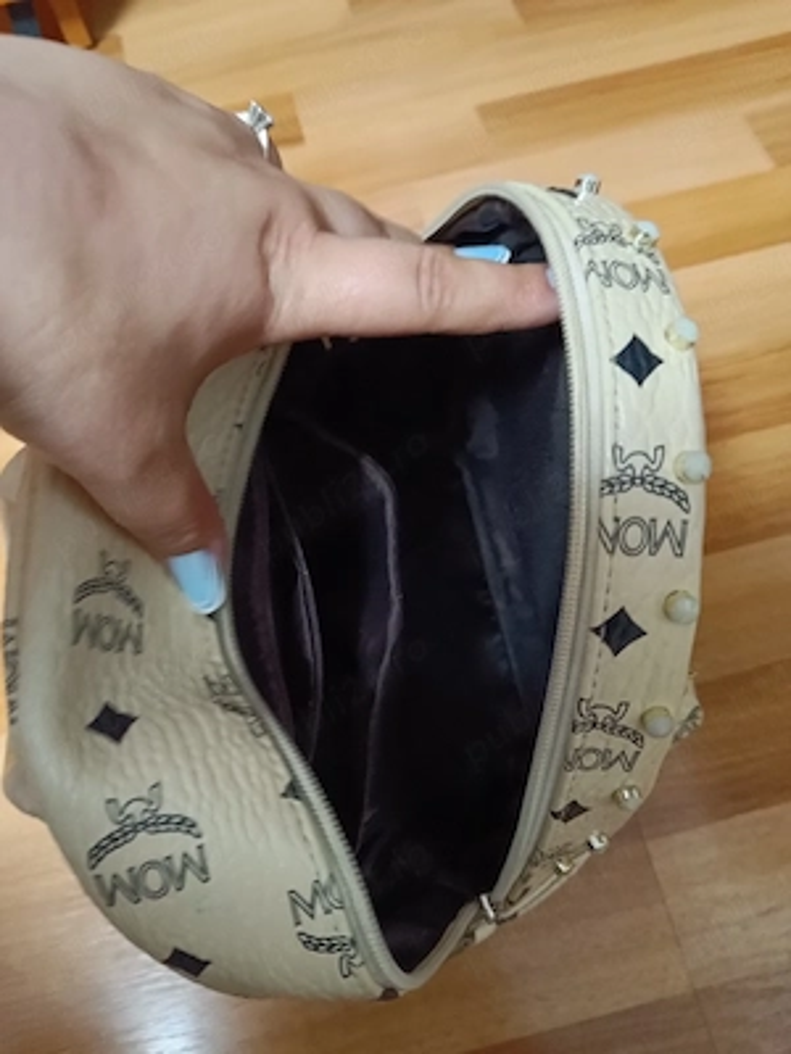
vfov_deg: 71.6
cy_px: 527
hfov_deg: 56.8
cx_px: 396
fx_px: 731
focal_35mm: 24
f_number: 1.88
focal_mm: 5.59
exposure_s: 1/25
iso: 891
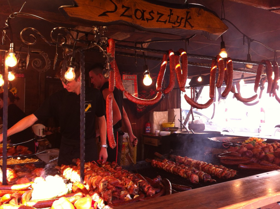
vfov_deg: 40.6
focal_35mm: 35
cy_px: 104
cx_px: 140
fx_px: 283
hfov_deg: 52.7
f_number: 2.8
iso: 80
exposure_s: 1/120
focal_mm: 3.85
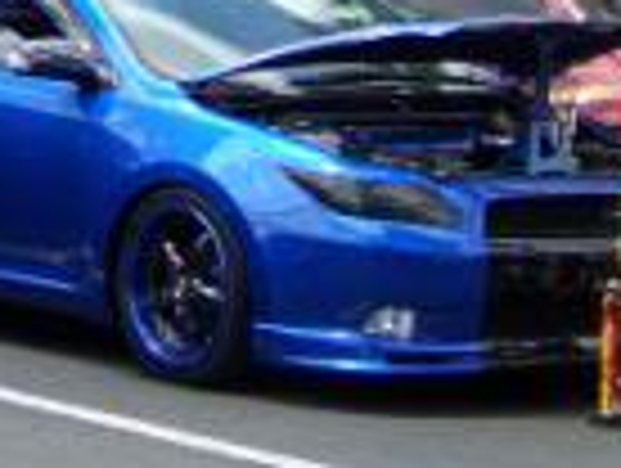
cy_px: -166
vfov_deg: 8.3
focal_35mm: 176
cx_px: -400
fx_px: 3163
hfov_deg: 10.7
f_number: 2.8
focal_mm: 6.3
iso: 64
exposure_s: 1/320
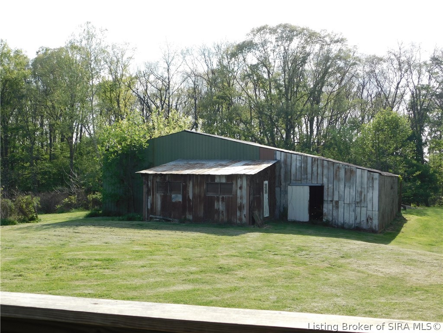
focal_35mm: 45
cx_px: 222
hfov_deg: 42.1
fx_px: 576
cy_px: 166
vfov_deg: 32.2
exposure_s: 1/500
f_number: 3.7
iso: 125
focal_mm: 8
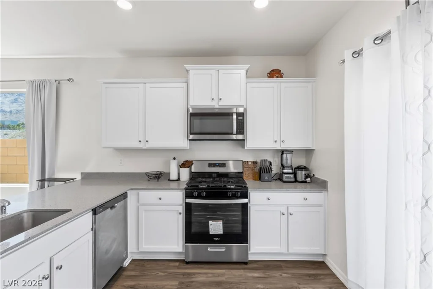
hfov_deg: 93.3
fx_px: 204
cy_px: 144
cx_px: 216
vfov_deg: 70.5
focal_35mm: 17
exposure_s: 1/13
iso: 400
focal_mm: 17
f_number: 8
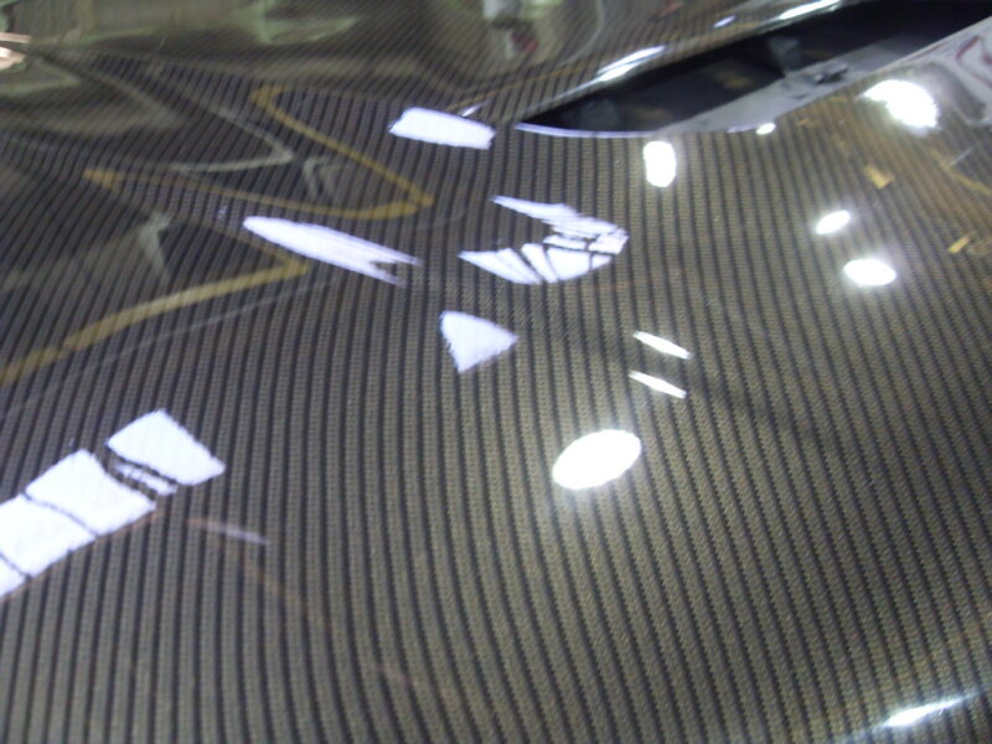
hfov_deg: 52.6
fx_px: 1003
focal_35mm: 35
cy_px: 372
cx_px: 496
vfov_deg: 40.7
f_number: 2.8
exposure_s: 1/10
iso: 200
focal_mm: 6.3
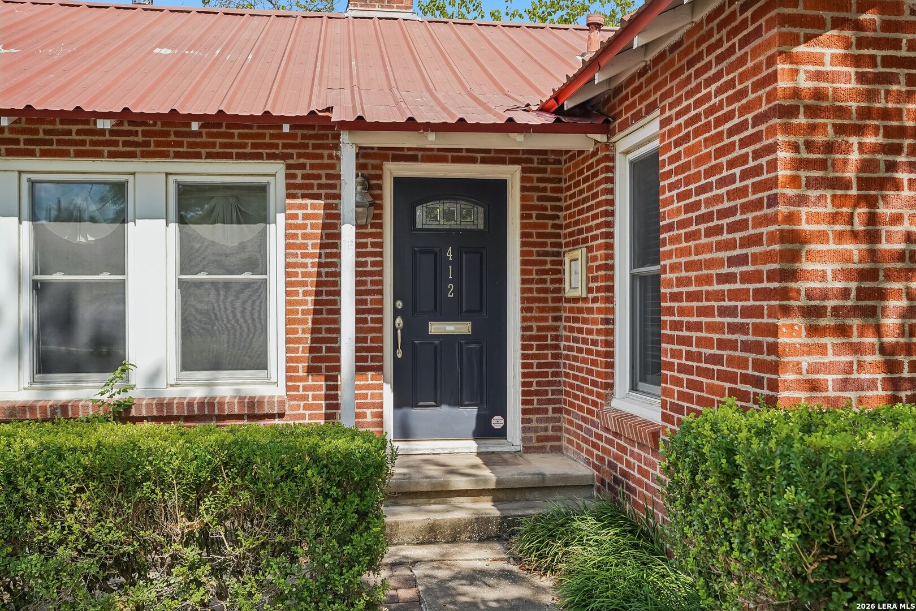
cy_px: 306
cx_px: 458
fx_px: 789
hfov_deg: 60.3
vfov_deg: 42.3
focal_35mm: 31
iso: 100
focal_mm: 31
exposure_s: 1/125
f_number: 8
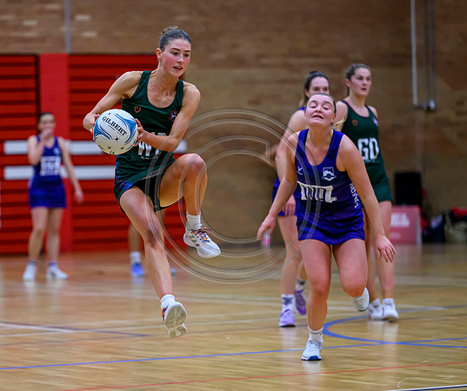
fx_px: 2510
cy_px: 205
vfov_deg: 8.9
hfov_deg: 10.6
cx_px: 150
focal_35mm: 178
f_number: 2.8
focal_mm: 140
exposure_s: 1/1000
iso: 4000
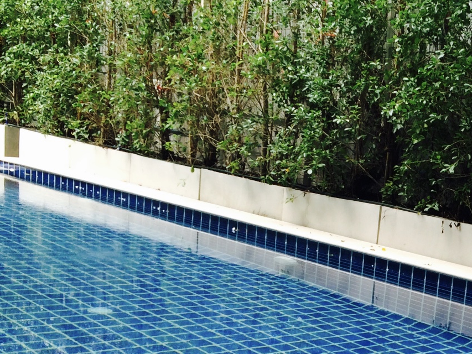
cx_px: 551
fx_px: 982
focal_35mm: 72
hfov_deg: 24.7
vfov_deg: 19.8
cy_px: 363
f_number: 2.2
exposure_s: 1/120
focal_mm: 4.12
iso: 64
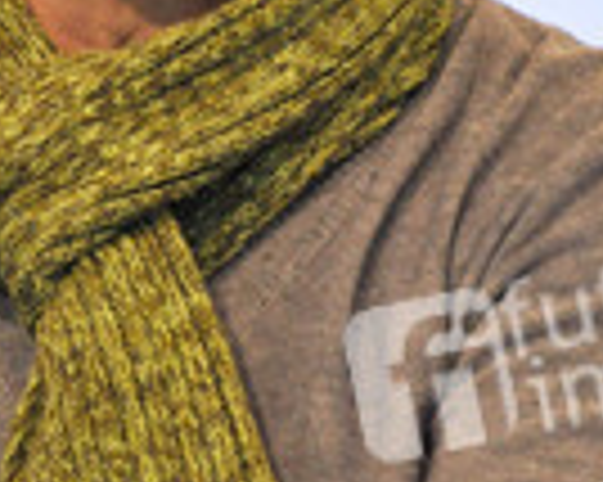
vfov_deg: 1.4
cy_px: 131
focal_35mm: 1132
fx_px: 20188
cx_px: 169
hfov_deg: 1.7
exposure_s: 1/200
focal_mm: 270
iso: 2500
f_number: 5.6
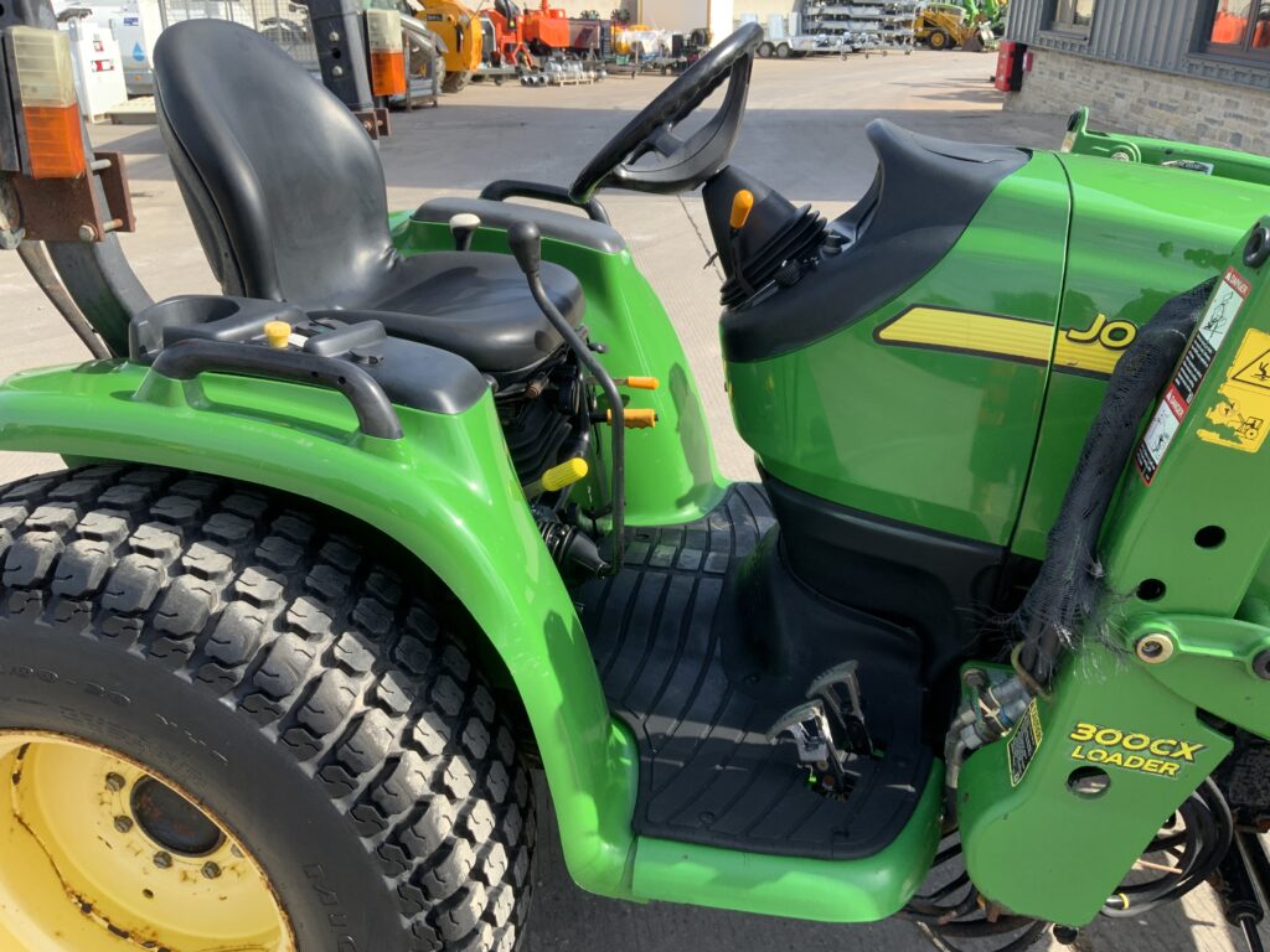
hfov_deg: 61.7
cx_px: 635
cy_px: 476
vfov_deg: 48.2
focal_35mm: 29
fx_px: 1064
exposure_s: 1/446
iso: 16
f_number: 1.8
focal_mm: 3
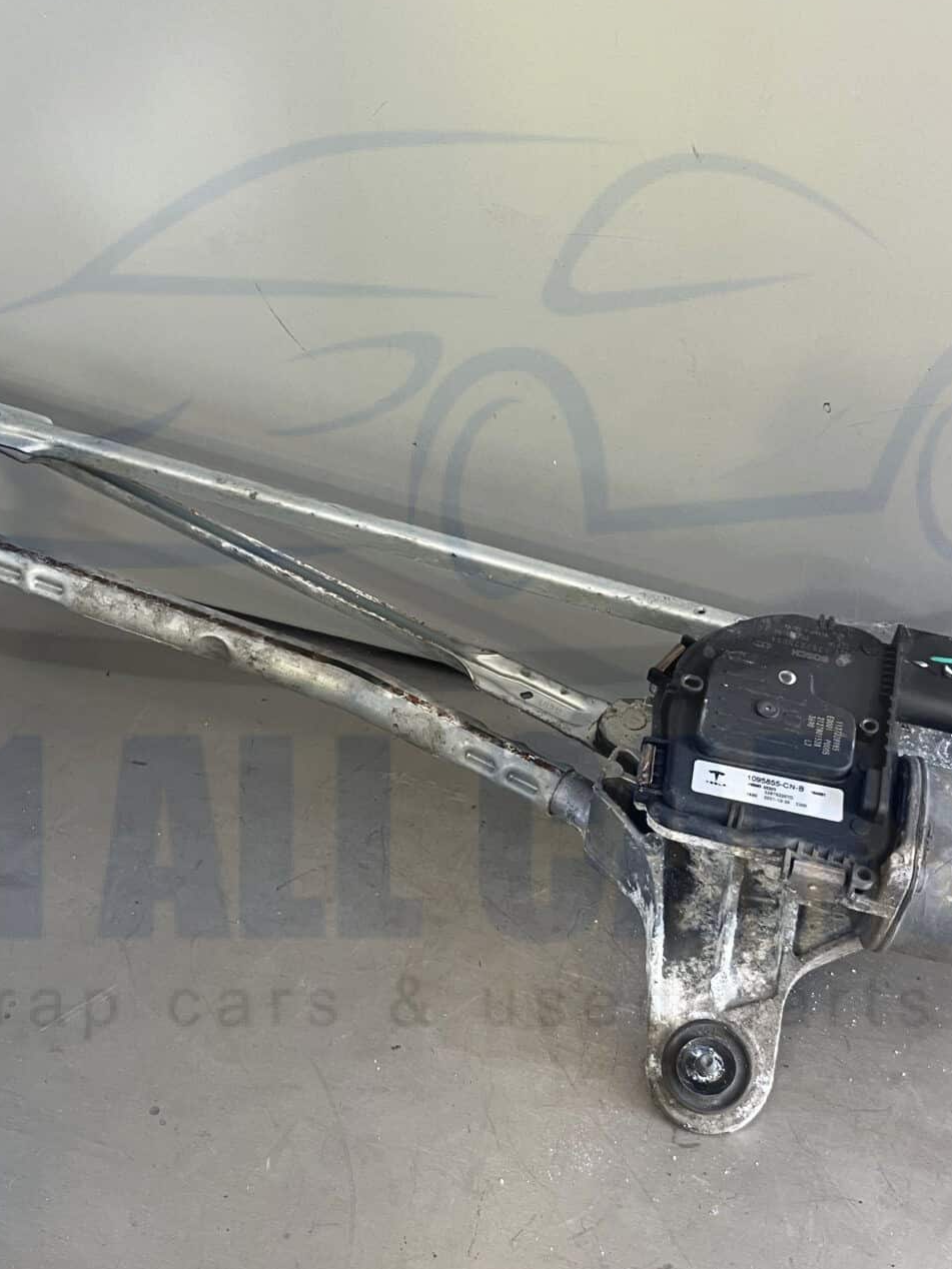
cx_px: 454
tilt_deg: -38.0
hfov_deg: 34.3
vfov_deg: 44.8
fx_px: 1540
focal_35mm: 42
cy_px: 611
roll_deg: -0.2
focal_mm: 5.1
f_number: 1.6
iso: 125
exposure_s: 1/100
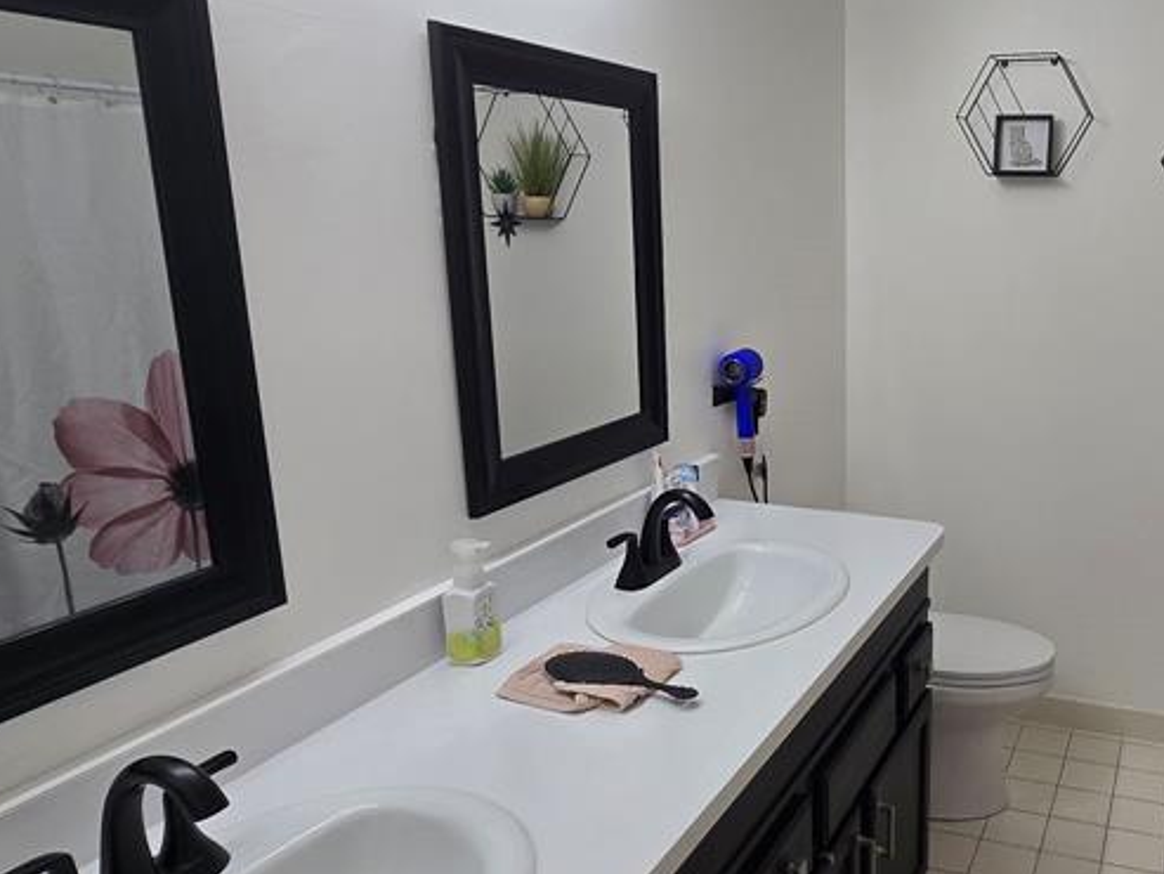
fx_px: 908
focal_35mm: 27
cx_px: 907
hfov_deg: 60.8
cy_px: 444
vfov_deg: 51.4
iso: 50
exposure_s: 1/159
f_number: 2.2
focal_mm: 2.2
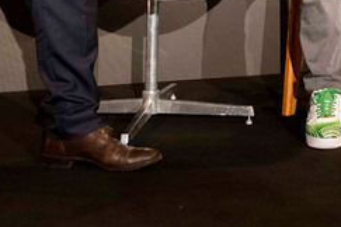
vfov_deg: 12.0
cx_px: 368
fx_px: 966
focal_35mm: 102
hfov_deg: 19.3
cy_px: -223
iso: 2000
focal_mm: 24
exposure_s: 1/100
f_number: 3.2
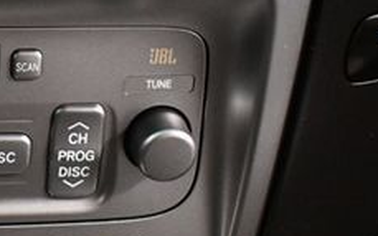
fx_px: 968
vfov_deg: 13.9
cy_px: 109
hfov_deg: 20.2
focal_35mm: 94
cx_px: -112
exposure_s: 1/60
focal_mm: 22
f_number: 3.8
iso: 5000
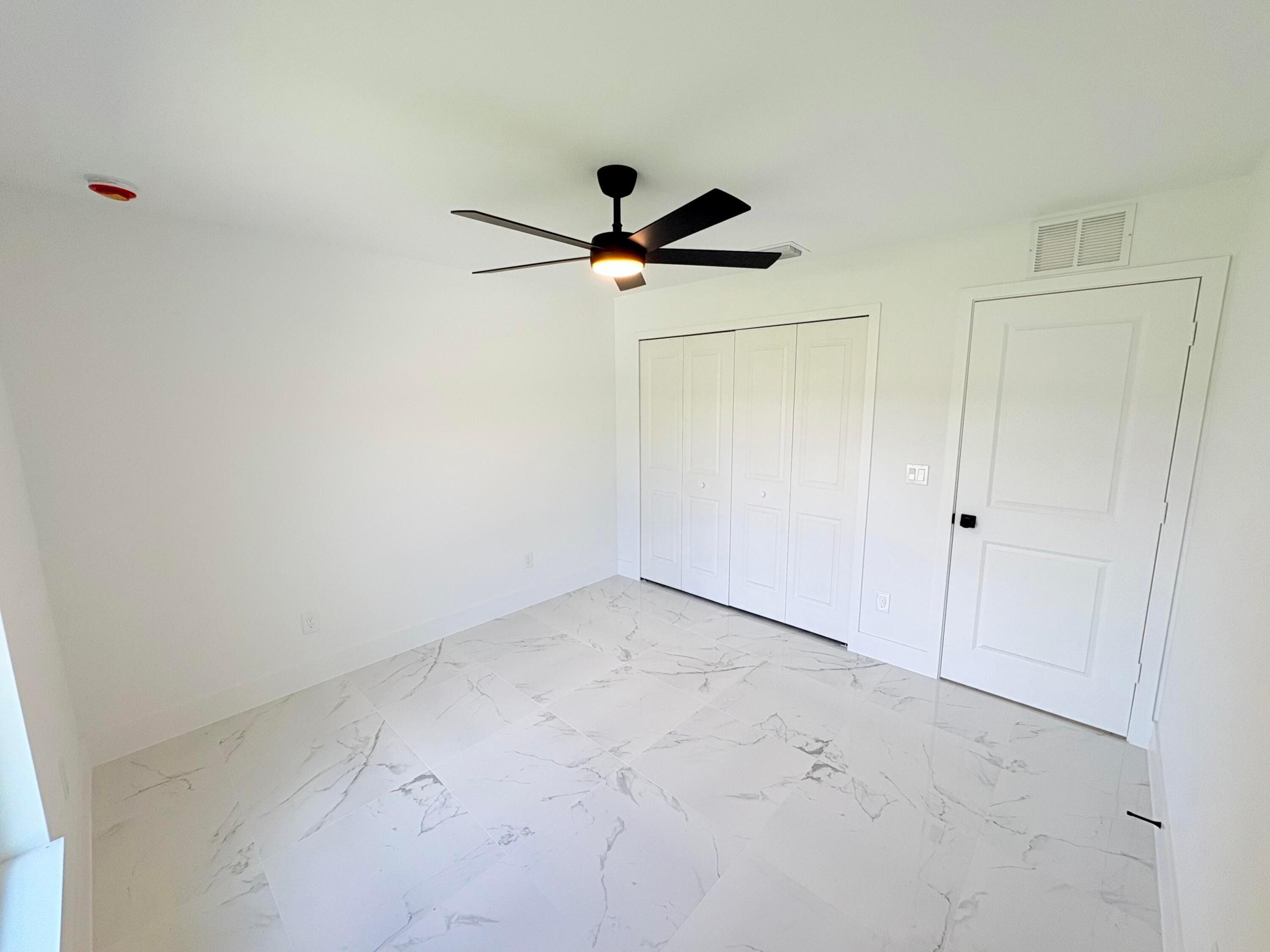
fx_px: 514
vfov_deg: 85.7
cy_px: 476
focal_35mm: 14
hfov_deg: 102.1
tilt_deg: -5.8
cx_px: 635
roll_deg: +1.3
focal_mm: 2.22
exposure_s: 1/124
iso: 64
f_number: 2.2
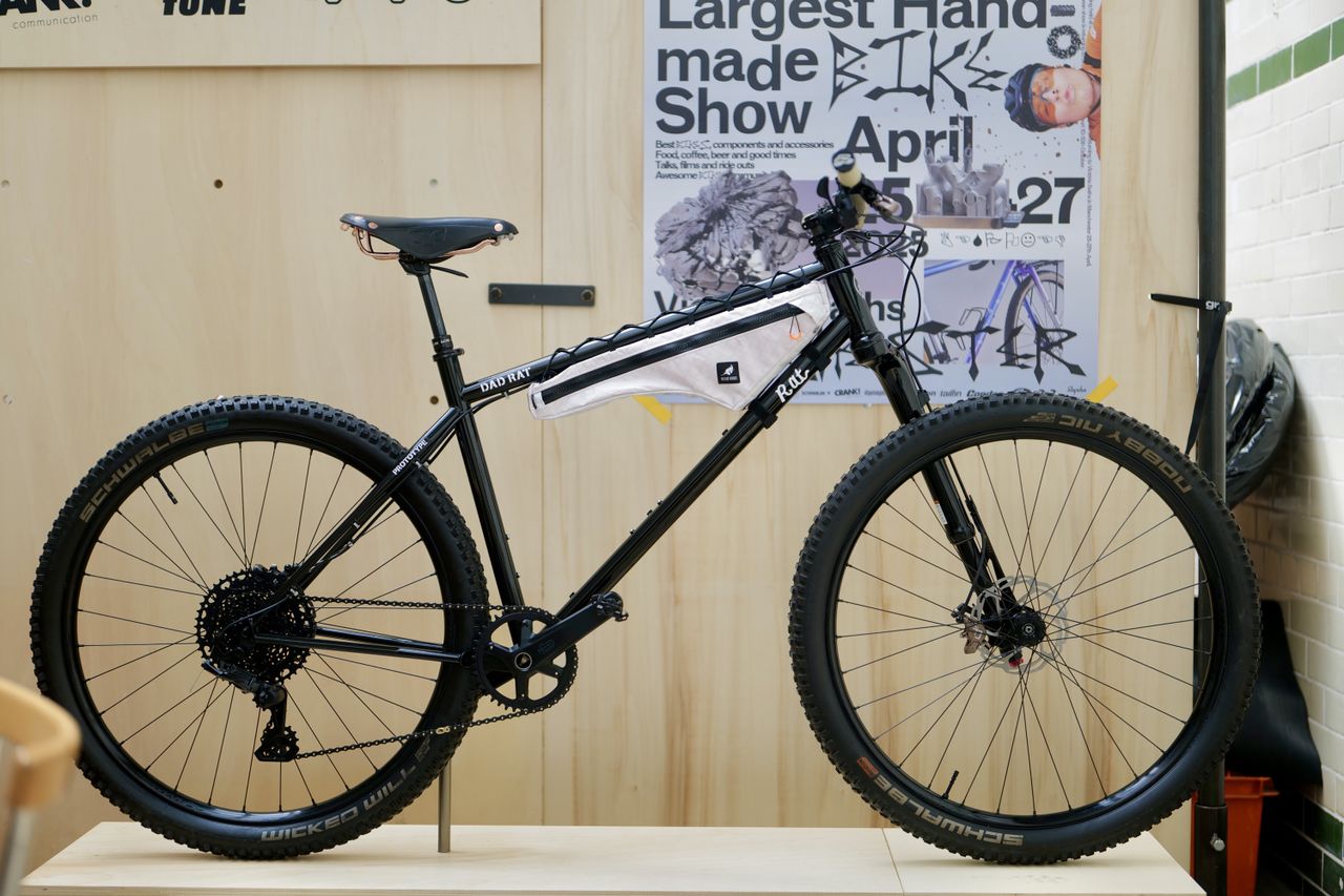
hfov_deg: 39.6
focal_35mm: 50
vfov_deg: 27.0
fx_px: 1866
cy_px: 448
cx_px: 672
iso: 100
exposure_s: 1/320
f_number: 1.4
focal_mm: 50
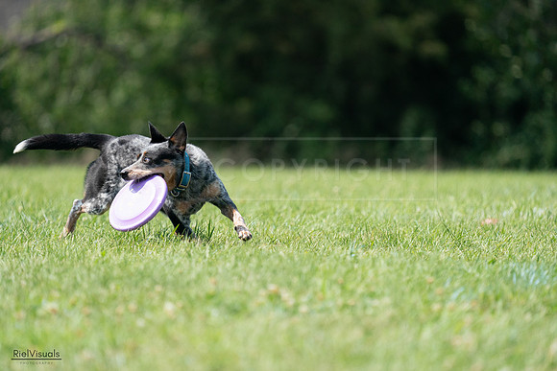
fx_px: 7397
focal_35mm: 478
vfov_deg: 2.9
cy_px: 186
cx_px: 278
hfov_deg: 4.3
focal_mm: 478
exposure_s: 1/4000
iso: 1600
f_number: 6.3
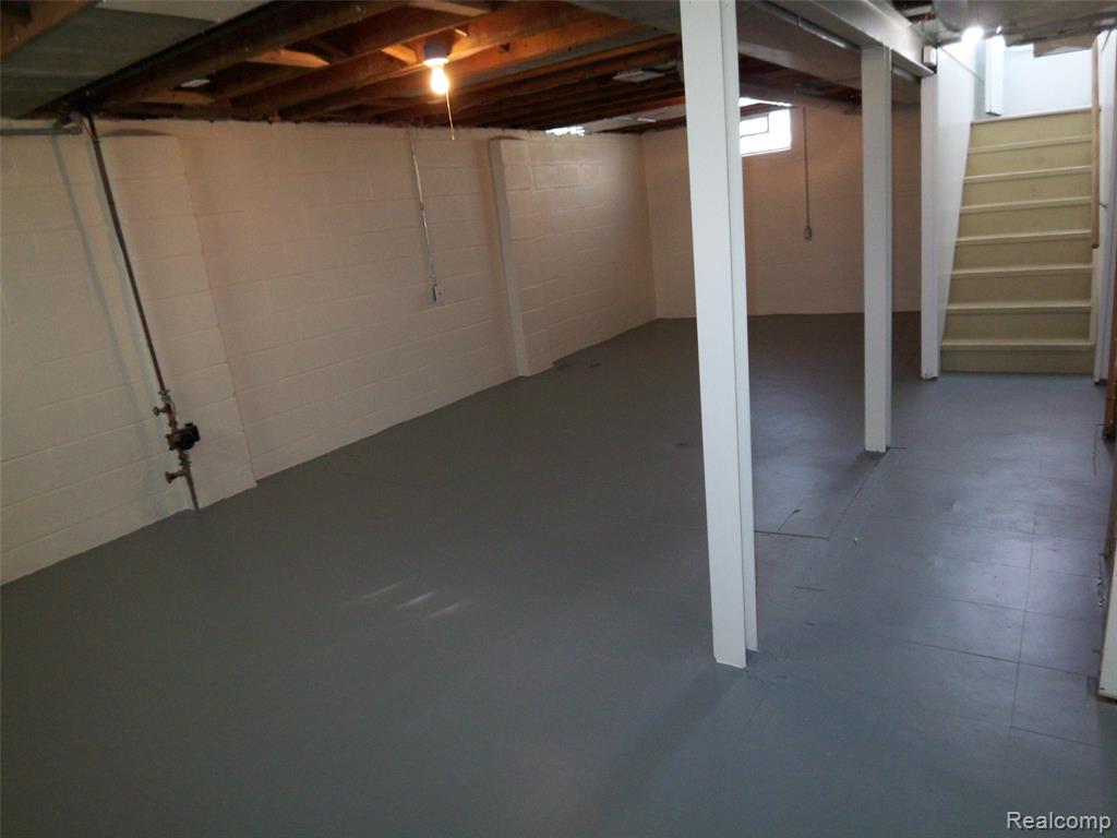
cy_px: 419
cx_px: 558
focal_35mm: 23
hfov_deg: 73.9
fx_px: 742
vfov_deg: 58.9
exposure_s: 1/30
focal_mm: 3.8
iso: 125
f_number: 2.8
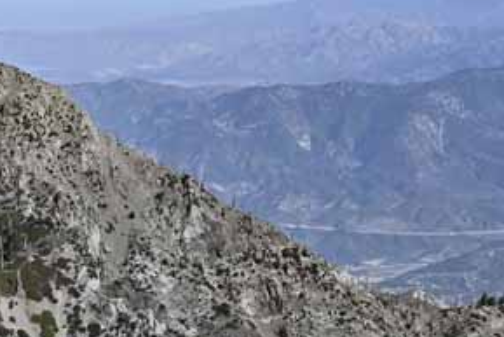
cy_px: 241
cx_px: -150
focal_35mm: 122
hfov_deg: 15.9
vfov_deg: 11.2
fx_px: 1709
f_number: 5.6
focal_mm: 44
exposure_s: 1/1000
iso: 100
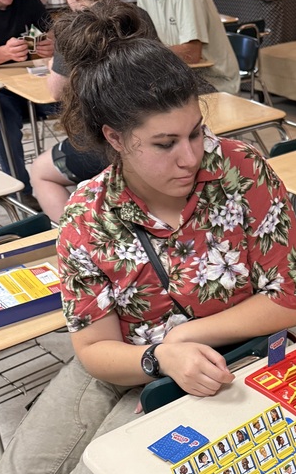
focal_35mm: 55
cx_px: 338
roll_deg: +0.8
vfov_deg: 35.0
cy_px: 419
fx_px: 710
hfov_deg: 22.1
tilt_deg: -38.0
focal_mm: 6.76
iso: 250
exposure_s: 1/60
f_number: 1.78
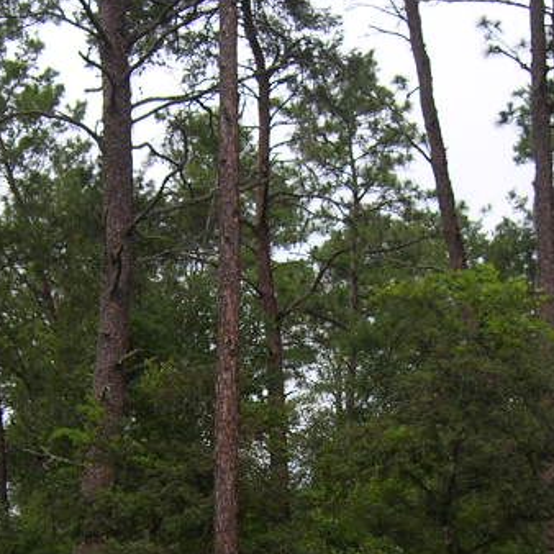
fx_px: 1648
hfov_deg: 19.1
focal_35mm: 91
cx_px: 279
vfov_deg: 18.7
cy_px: 505
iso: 50
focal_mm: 5.7
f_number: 2.9
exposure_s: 1/197
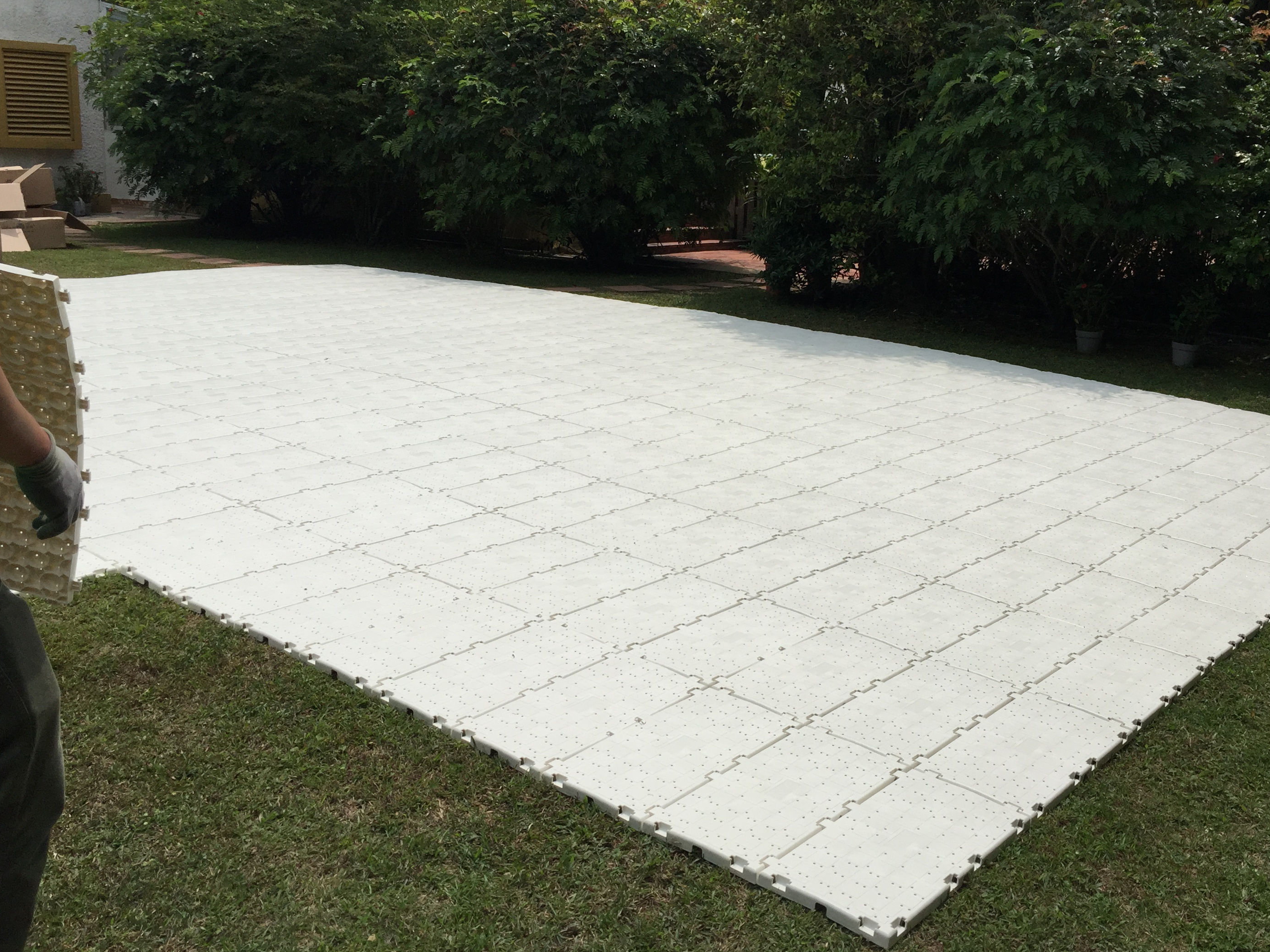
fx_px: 1247
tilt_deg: -15.1
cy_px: 450
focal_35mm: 34
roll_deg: +1.9
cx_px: 724
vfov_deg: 41.8
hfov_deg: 53.8
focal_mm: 4.15
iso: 32
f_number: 2.2
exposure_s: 1/4950
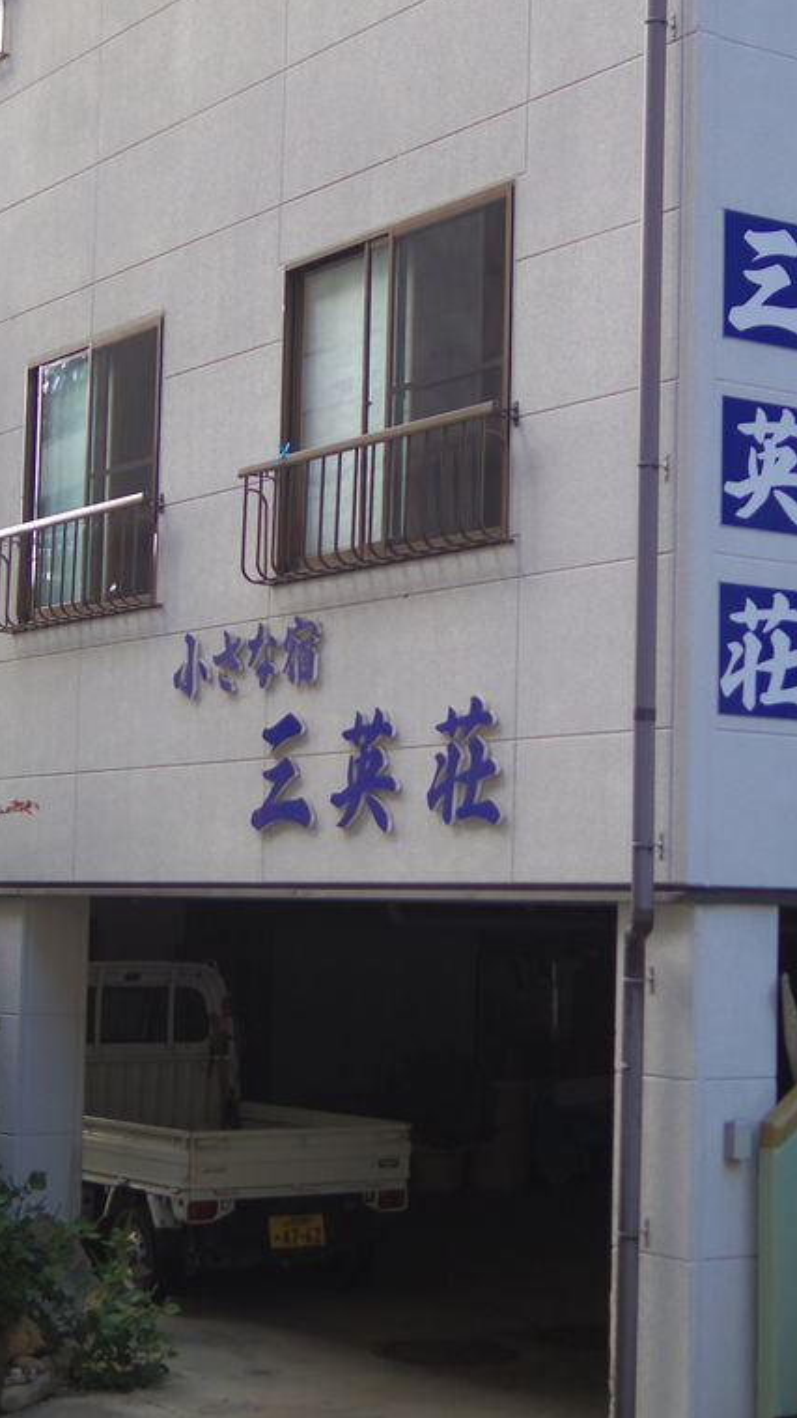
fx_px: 2595
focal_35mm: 69
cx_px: 530
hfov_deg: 17.4
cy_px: 705
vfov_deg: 30.6
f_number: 1.9
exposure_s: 1/320
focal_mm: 8.5
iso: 125
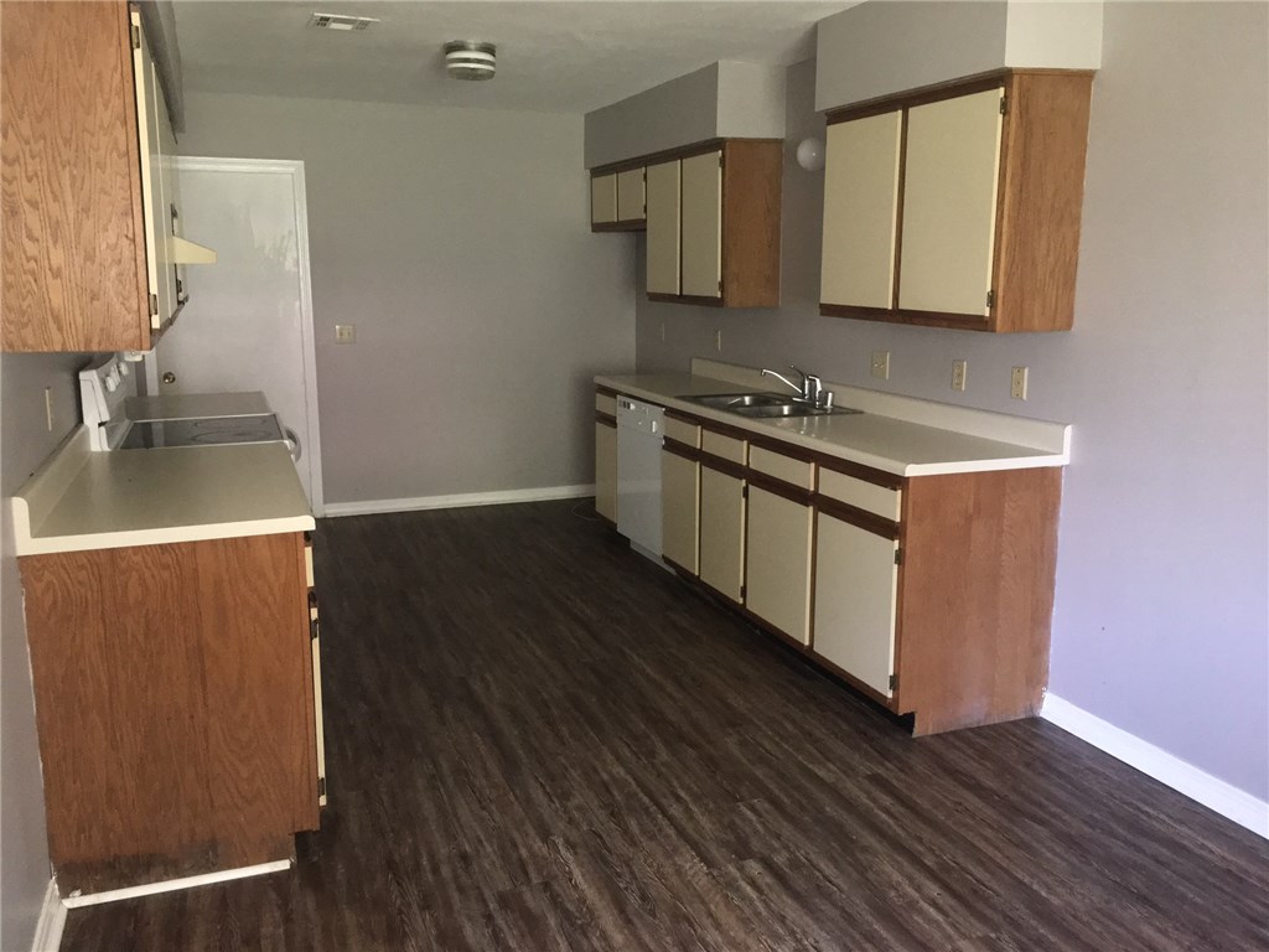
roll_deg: +0.5
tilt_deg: -11.0
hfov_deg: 61.7
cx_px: 634
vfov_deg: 48.2
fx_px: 1063
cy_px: 476
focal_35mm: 29
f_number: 2.2
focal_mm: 4.15
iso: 160
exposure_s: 1/16
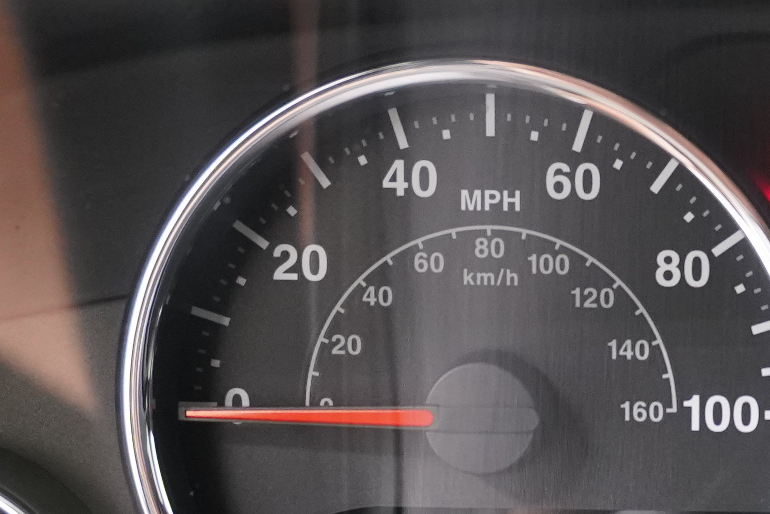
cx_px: 910
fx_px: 2225
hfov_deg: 18.6
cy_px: 474
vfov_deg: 13.1
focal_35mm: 104
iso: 1600
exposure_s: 1/60
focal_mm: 21
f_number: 4
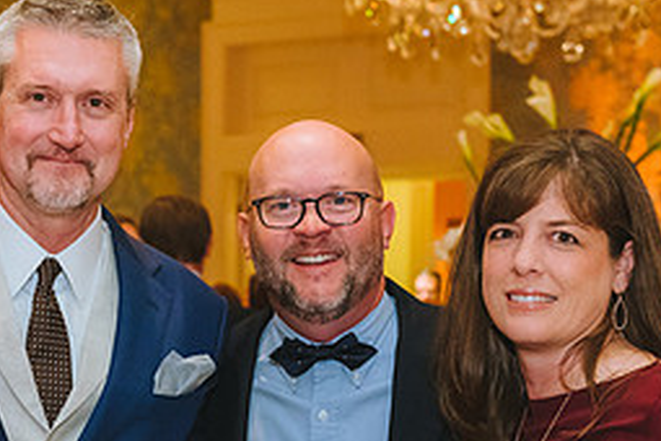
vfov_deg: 12.1
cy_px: 403
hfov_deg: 18.1
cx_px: 129
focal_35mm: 112
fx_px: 2056
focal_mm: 48
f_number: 4
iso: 3200
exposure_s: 1/160
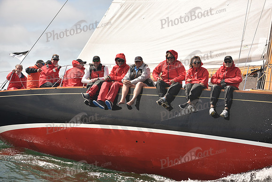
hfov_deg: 28.8
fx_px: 529
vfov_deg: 19.5
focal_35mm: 70
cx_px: 136
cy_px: 91
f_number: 4.5
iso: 320
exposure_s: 1/1250
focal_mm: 70
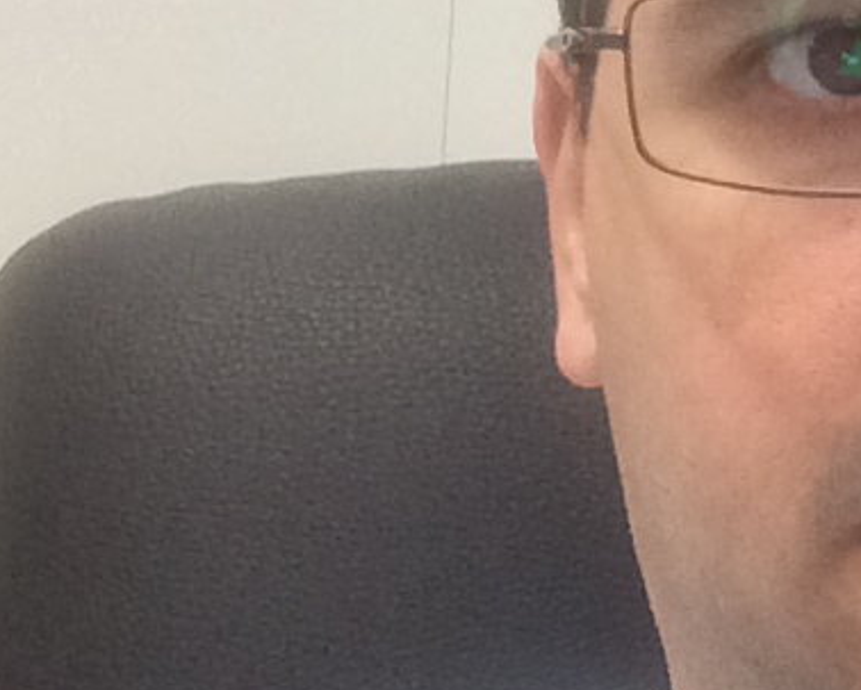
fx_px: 2780
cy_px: 248
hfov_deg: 16.9
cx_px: 1014
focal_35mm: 109
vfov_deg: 14.1
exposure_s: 1/30
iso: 400
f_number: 2.4
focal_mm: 2.15
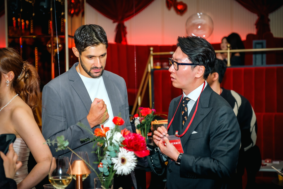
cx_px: 142
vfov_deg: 18.7
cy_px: 94
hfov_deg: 27.7
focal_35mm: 73
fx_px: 574
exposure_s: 1/125
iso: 320
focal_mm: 48.5
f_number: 2.8
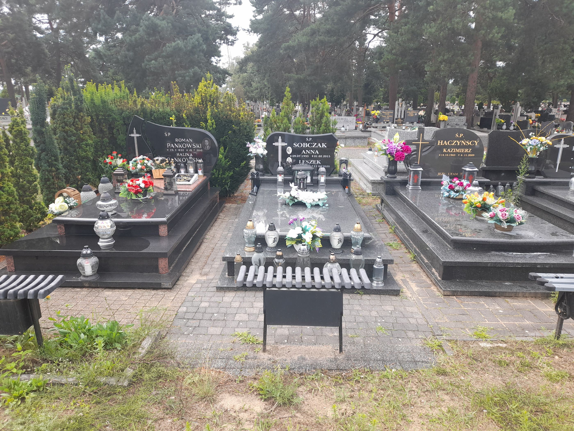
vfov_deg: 54.9
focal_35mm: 25
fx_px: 415
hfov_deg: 69.4
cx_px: 287
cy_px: 216
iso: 20
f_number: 2
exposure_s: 1/161
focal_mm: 4.6
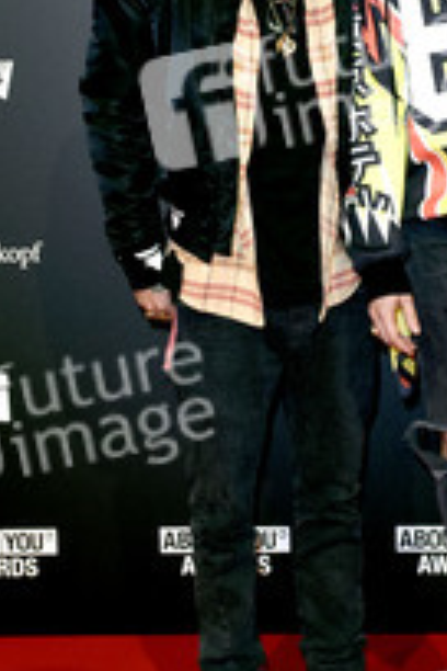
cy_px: 257
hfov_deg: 13.2
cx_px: 404
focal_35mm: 103
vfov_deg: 19.8
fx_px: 1918
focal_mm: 35
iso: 1000
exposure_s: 1/125
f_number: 6.3
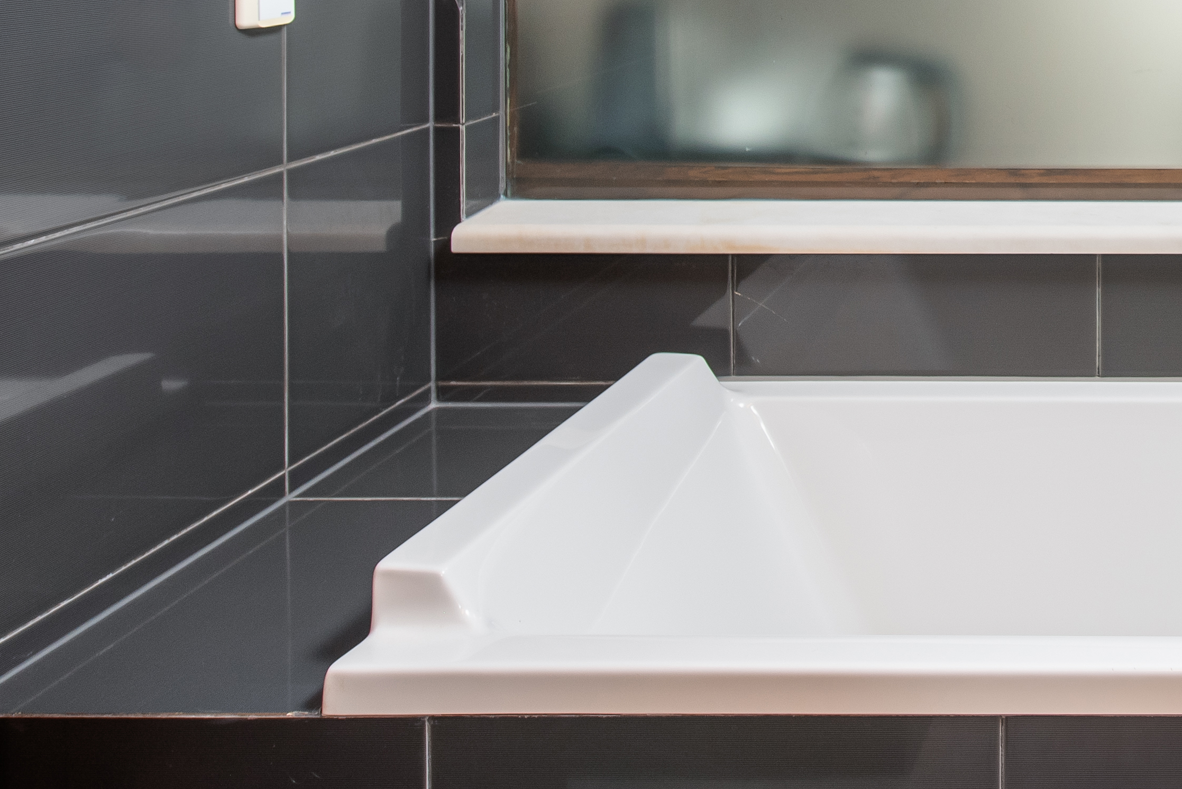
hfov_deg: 35.0
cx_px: 1317
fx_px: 1577
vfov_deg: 25.8
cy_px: -98
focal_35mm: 48
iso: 500
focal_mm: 18
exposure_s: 1/6
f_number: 8
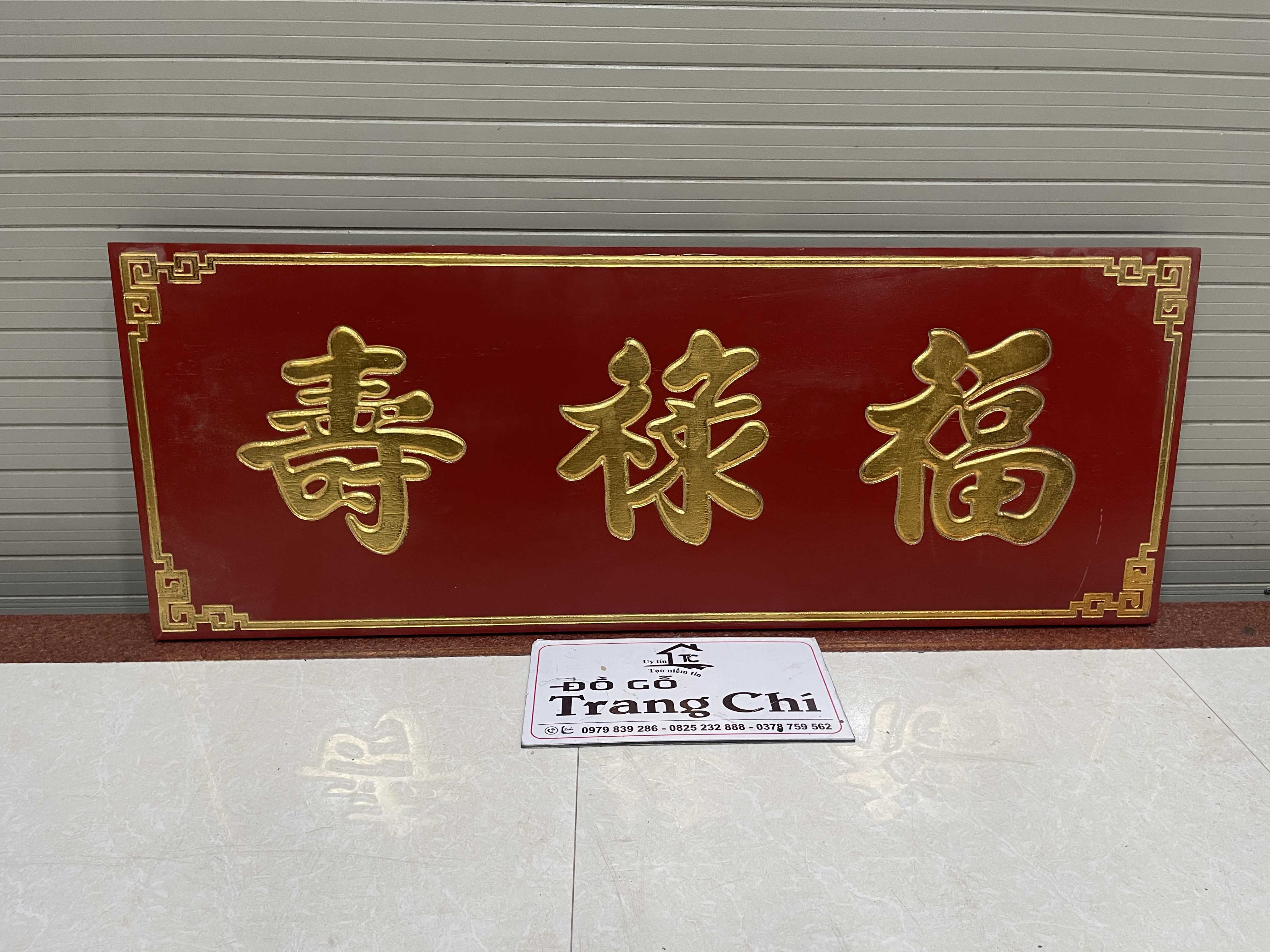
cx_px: 635
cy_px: 476
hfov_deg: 69.4
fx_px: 917
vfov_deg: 54.9
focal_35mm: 25
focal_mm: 5.1
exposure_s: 1/60
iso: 160
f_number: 1.6
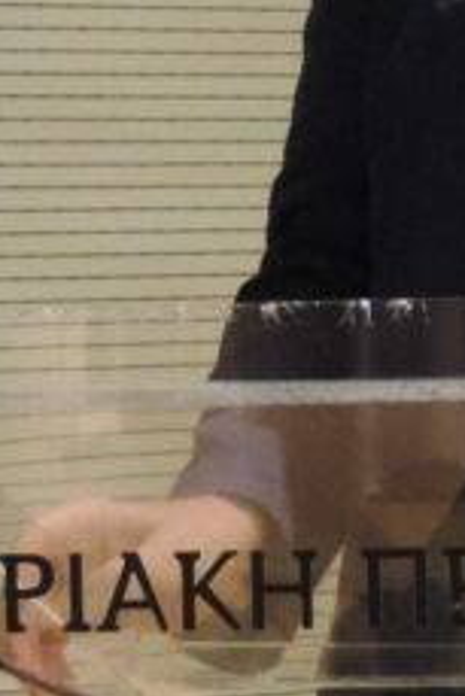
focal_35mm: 465
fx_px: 8995
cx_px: 529
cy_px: -76
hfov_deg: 3.0
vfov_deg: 4.4
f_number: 4.1
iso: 800
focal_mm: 17.8
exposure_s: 1/20
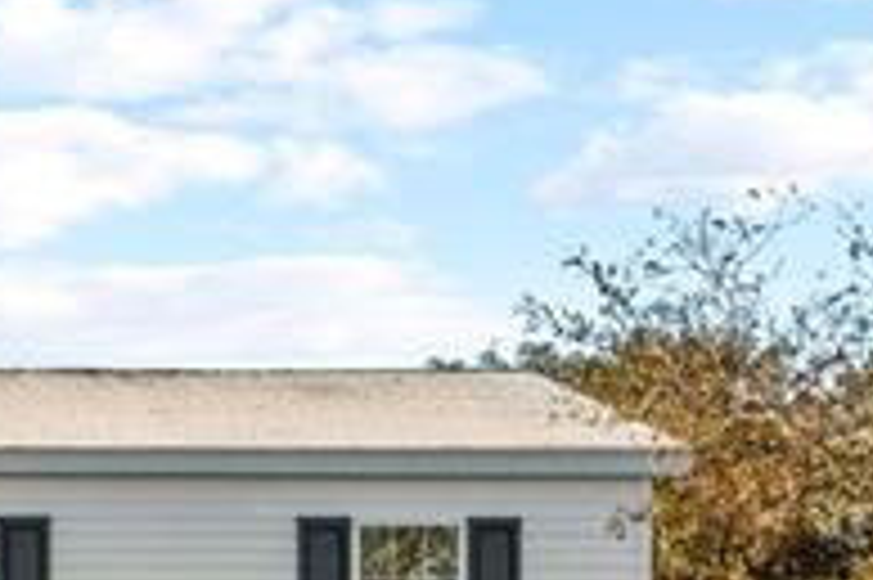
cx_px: -608
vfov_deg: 7.3
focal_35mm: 185
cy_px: 751
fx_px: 4482
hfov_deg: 10.6
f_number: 8
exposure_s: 1/60
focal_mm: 35
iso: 100
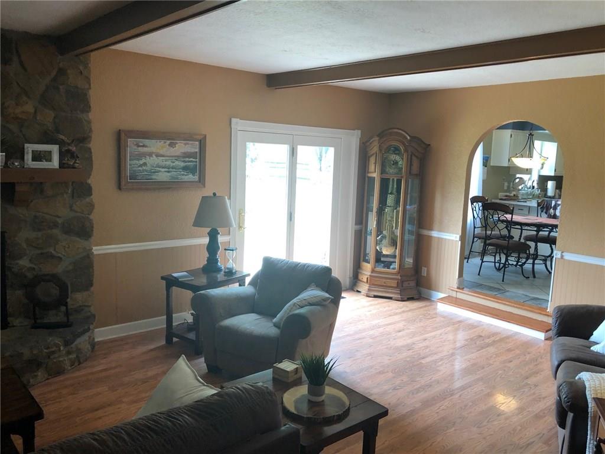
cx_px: 302
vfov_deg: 49.7
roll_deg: -1.4
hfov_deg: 63.4
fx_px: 489
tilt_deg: -6.9
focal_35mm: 28
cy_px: 227
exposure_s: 1/30
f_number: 1.8
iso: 32
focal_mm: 3.99
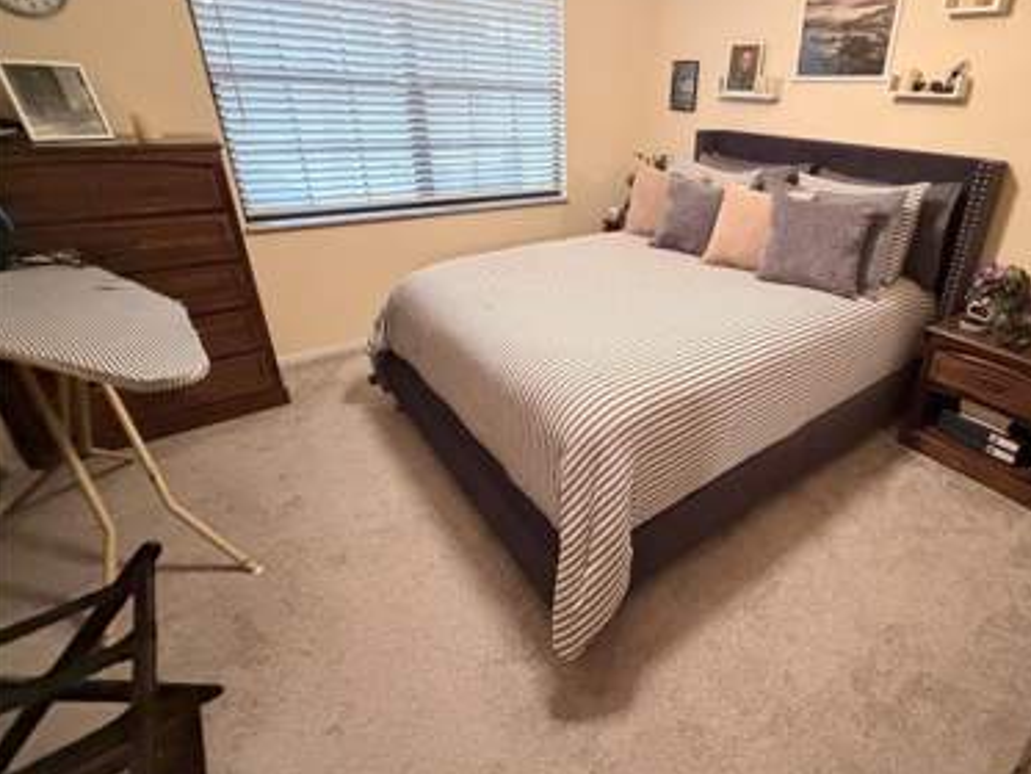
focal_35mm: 18
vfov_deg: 71.2
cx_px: 655
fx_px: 536
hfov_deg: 85.7
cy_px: 326
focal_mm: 2.22
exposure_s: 1/60
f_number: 2.2
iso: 1000
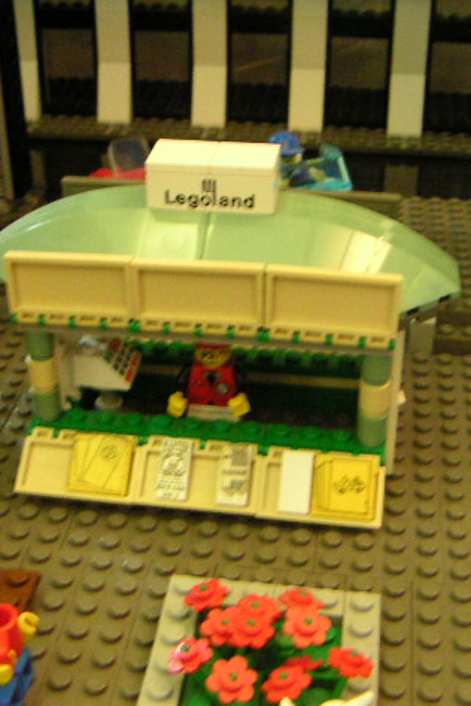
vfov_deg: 38.2
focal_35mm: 52
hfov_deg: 25.9
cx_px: 188
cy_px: 352
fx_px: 1020
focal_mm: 4.8
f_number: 2.8
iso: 400
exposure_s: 1/20
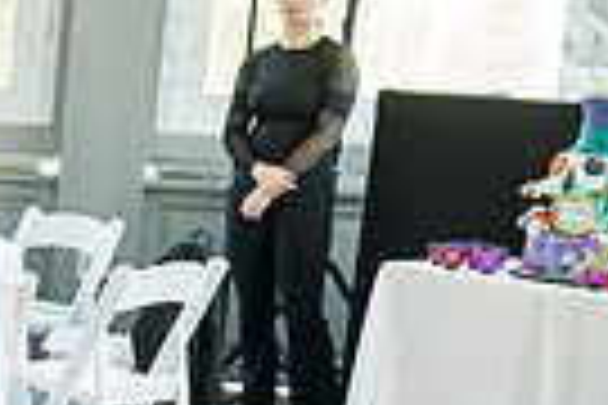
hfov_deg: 15.6
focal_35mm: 115
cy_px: 444
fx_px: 1942
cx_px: -437
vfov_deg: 11.7
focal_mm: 26
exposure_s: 1/100
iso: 1250
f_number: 4
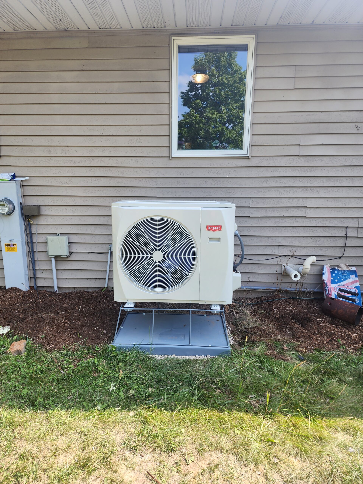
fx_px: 322
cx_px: 182
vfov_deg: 73.9
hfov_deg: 58.9
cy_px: 242
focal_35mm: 23
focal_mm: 6.4
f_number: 1.8
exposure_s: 1/212
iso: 12
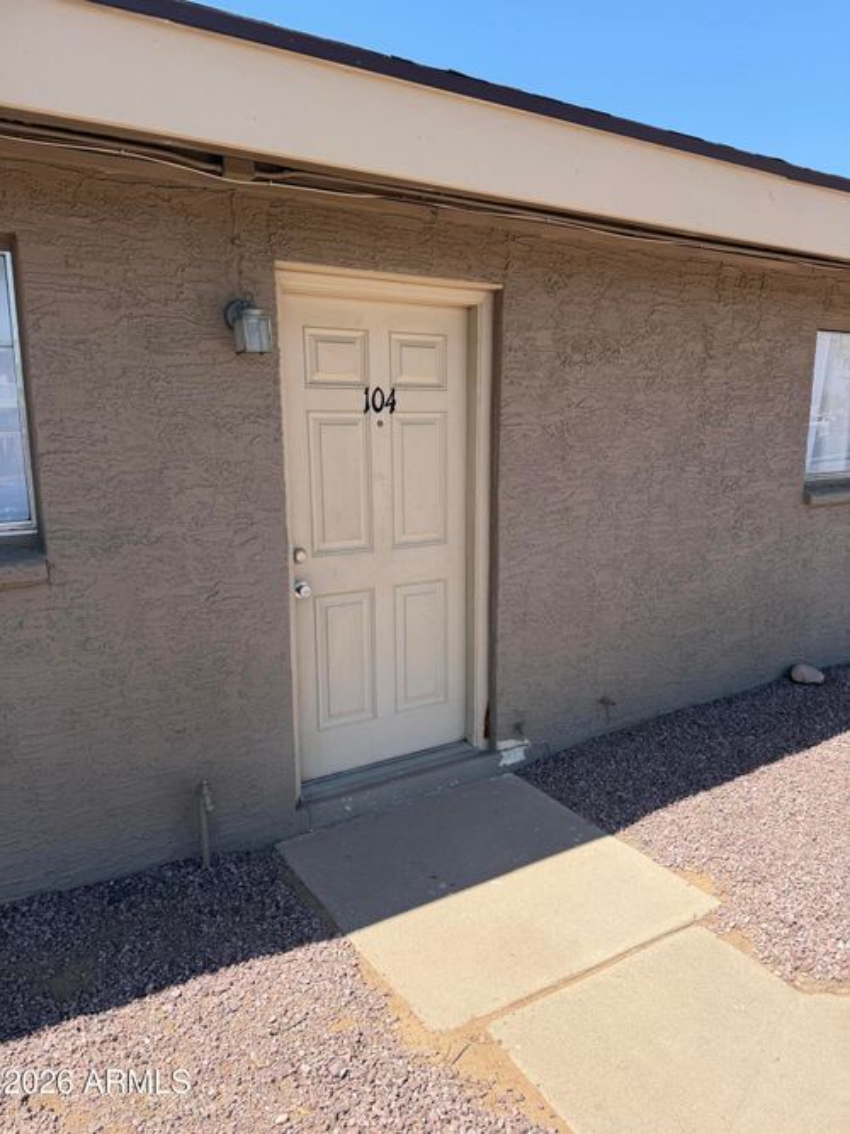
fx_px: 786
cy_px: 567
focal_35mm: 24
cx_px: 425
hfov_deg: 56.8
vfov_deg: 71.6
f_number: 1.78
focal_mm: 6.76
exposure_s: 1/2445
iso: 80
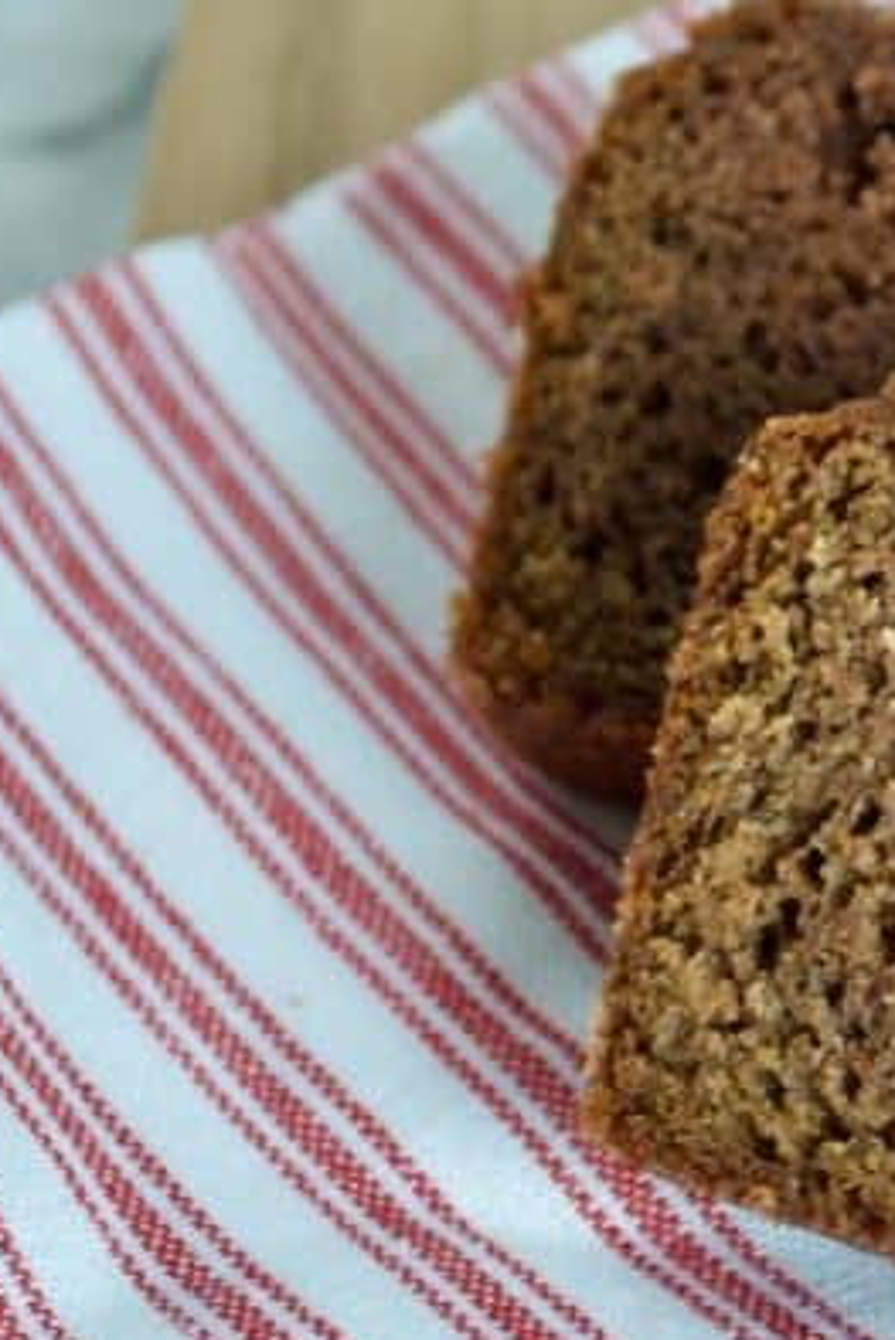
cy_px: 602
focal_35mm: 161
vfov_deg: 12.8
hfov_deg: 8.5
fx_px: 5997
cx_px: 1038
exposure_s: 1/25
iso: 200
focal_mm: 55
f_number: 5.6
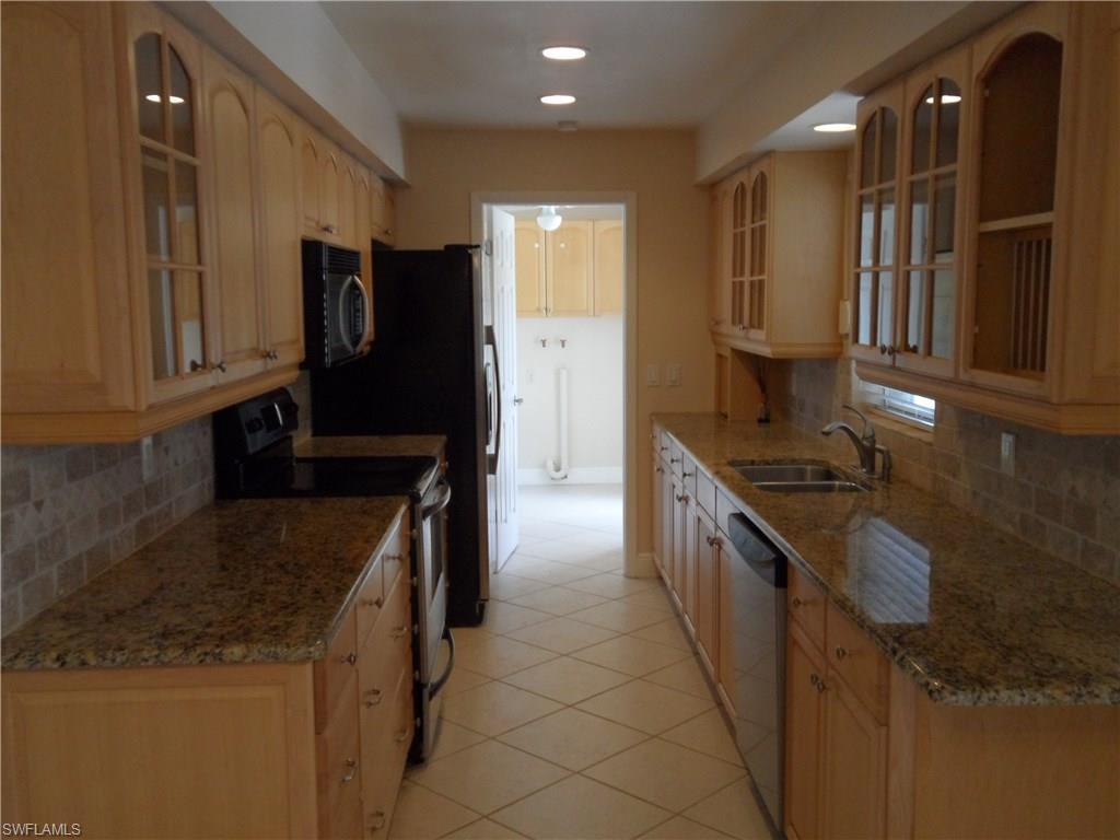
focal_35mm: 32
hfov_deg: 56.8
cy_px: 420
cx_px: 560
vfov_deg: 44.2
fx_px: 1035
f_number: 3.7
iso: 320
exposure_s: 1/45
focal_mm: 5.7
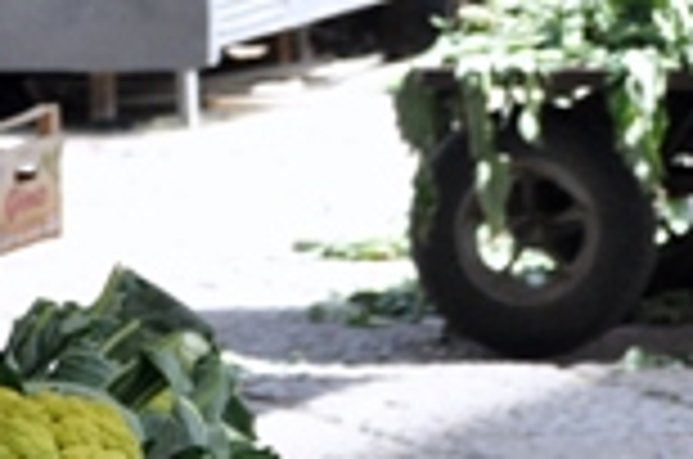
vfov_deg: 2.4
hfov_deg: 3.7
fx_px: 10777
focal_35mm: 561
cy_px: 704
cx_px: -346
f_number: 5.3
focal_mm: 90
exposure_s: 1/250
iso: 450
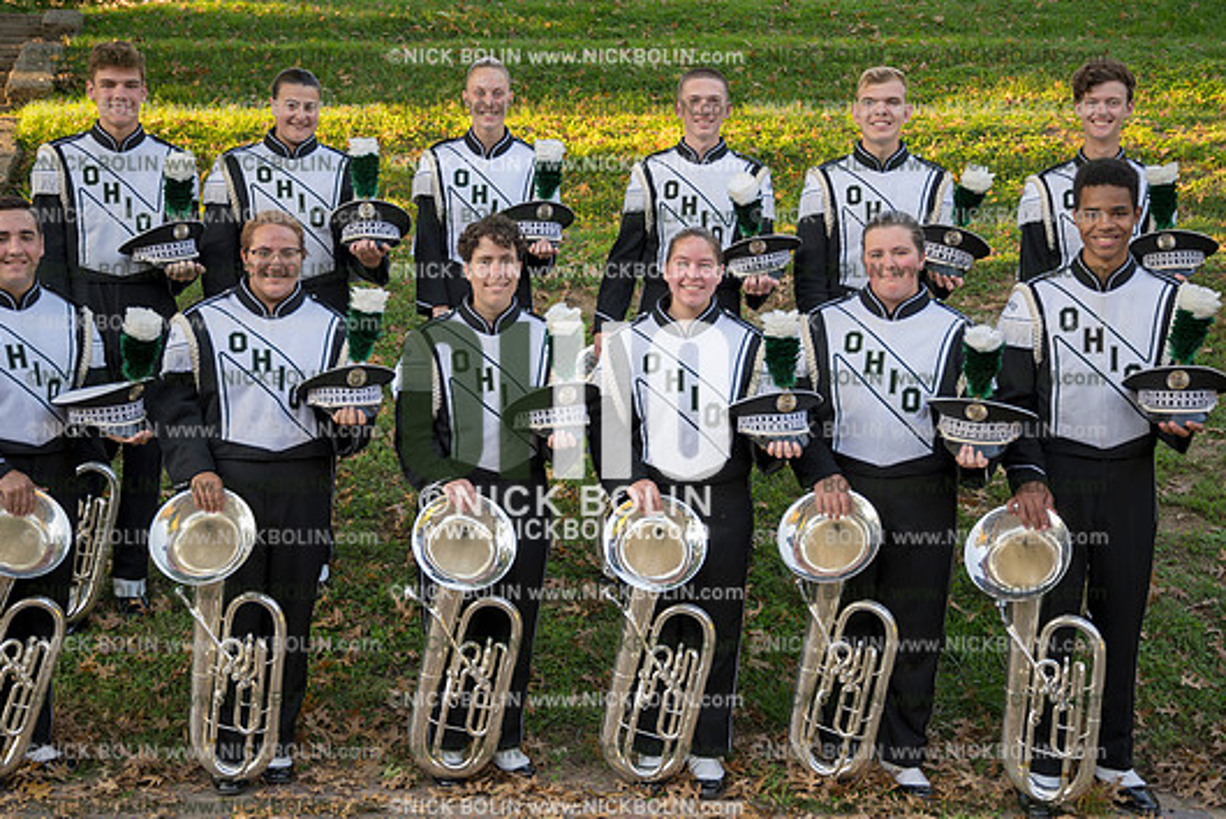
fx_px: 1567
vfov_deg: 29.3
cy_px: 408
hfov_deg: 42.7
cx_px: 563
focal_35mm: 46
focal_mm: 40
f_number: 4
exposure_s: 1/80
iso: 125
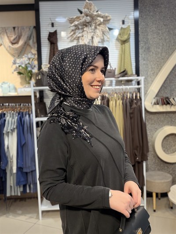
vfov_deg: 60.0
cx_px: 88
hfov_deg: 46.8
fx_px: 203
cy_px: 117
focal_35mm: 30
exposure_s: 1/100
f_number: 1.9
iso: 64
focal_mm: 2.71
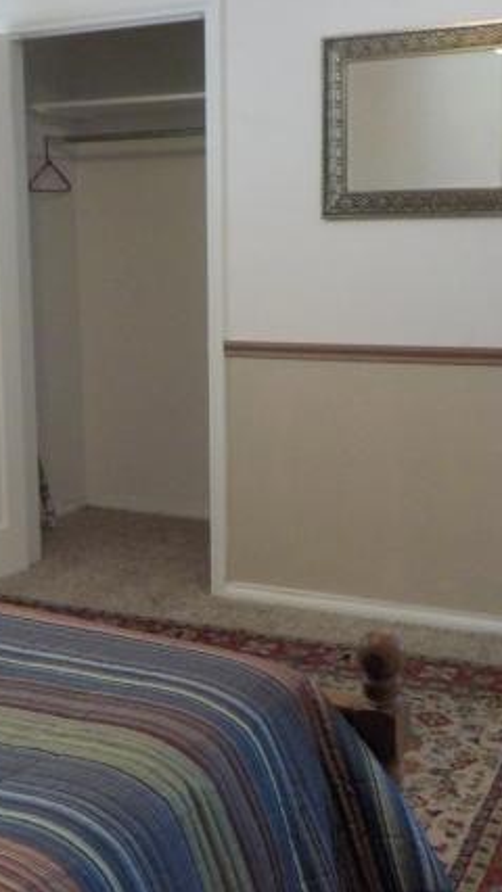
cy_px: 460
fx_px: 1160
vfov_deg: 42.1
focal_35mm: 49
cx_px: 102
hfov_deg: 24.0
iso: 400
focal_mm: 4.1
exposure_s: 1/20
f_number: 3.3
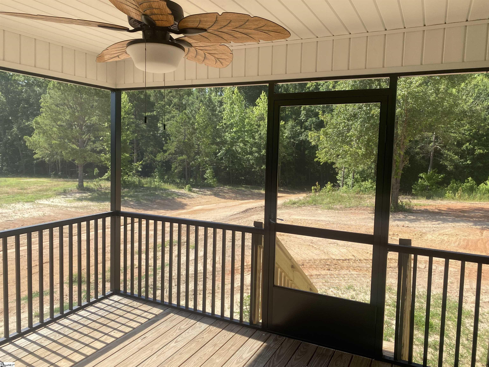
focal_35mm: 26
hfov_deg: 67.3
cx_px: 244
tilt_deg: -4.6
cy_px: 184
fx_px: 367
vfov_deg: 53.1
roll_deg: -2.6
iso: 32
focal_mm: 4.25
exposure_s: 1/757
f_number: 1.8
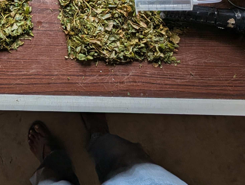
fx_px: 255
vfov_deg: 31.4
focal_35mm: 36
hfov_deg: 47.9
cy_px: -51
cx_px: 42
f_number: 2.2
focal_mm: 1.95
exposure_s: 1/127
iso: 29
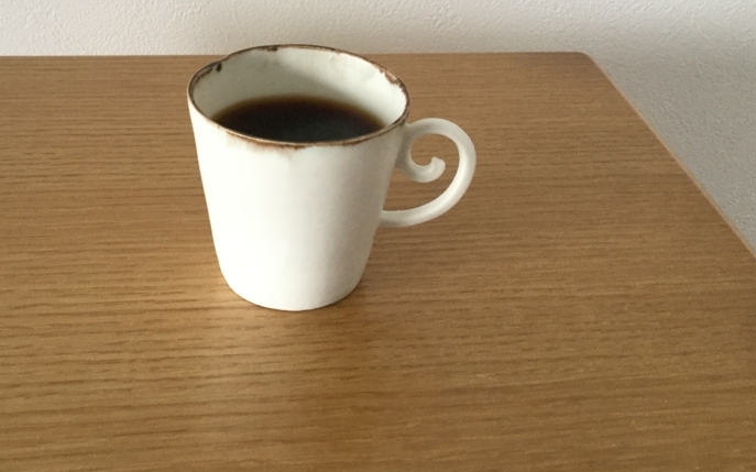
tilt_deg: -30.0
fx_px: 1009
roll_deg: -3.3
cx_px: 299
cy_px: 152
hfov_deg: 40.9
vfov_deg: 26.2
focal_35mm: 49
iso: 80
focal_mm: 3.3
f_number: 2.4
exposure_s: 1/30
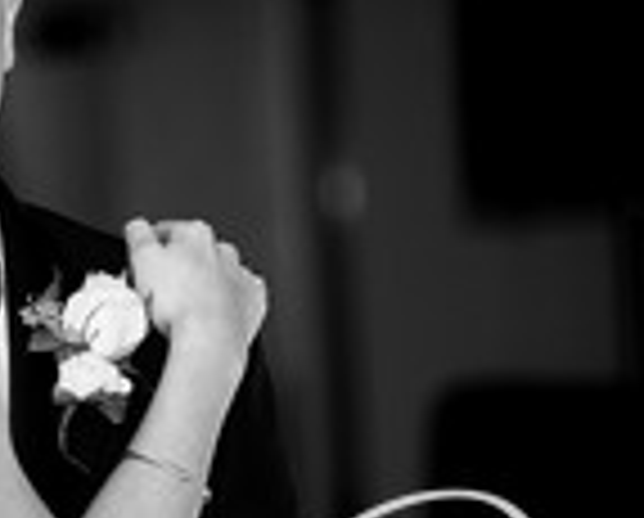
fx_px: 7506
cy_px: 428
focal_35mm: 393
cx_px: 86
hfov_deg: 4.9
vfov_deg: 3.9
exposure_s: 1/250
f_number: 2.8
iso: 640
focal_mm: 125
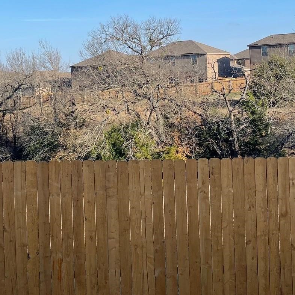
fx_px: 569
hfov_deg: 28.9
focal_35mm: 59
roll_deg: +2.1
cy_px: 73
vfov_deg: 28.6
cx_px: 105
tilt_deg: -0.7
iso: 32
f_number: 1.6
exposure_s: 1/3344
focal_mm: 5.1
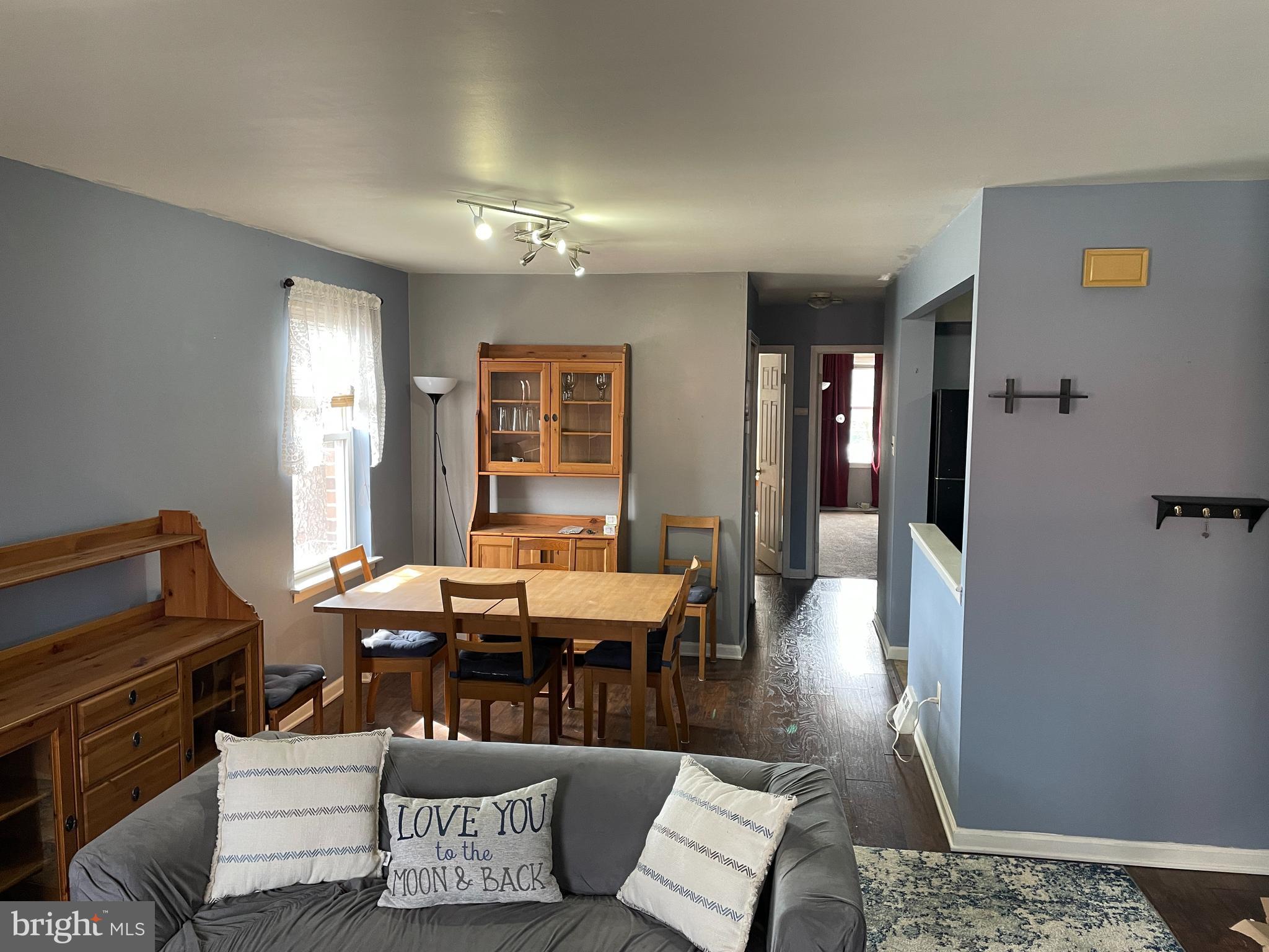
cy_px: 476
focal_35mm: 26
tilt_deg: -7.0
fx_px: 953
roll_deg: +0.0
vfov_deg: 53.1
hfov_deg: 67.3
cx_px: 634
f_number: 1.6
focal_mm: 4.2
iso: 125
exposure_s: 1/68
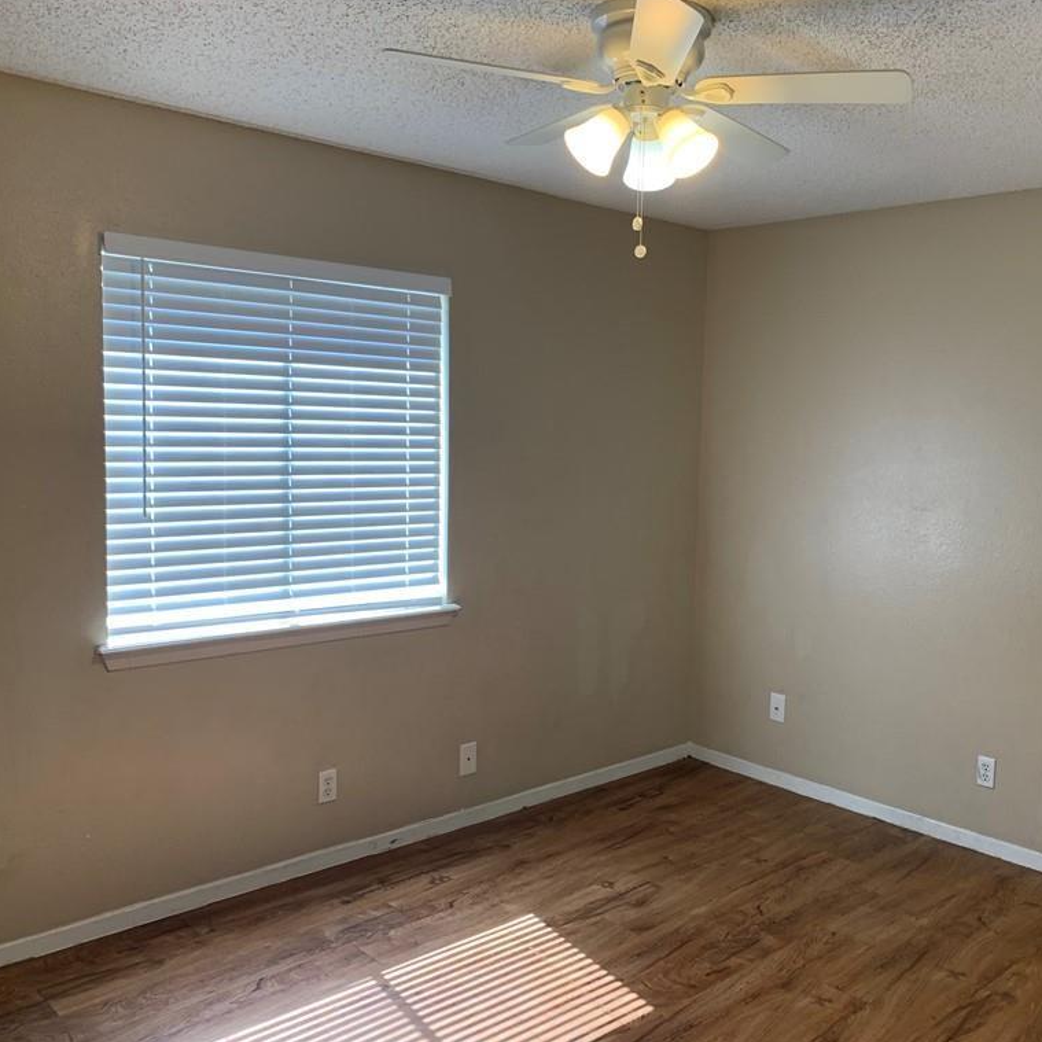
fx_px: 1056
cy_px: 519
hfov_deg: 52.1
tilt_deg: -3.9
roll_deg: -2.3
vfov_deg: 52.5
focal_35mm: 31
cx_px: 630
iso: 80
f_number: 1.8
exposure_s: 1/120
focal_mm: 4.25
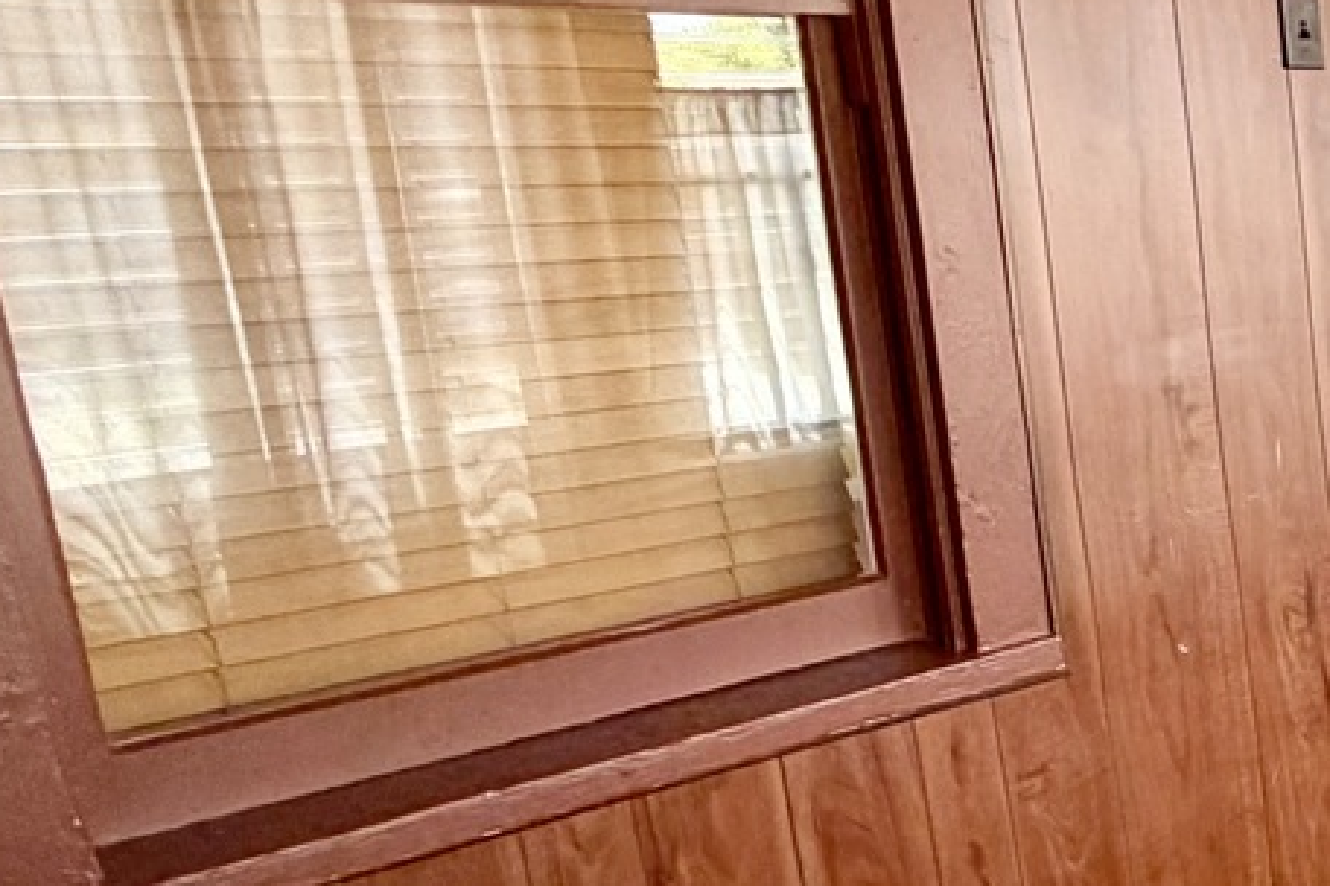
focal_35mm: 46
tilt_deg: -11.8
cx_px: 1919
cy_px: 469
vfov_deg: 29.2
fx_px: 1699
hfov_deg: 29.4
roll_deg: +0.8
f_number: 2.2
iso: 200
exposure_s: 1/121
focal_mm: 2.22
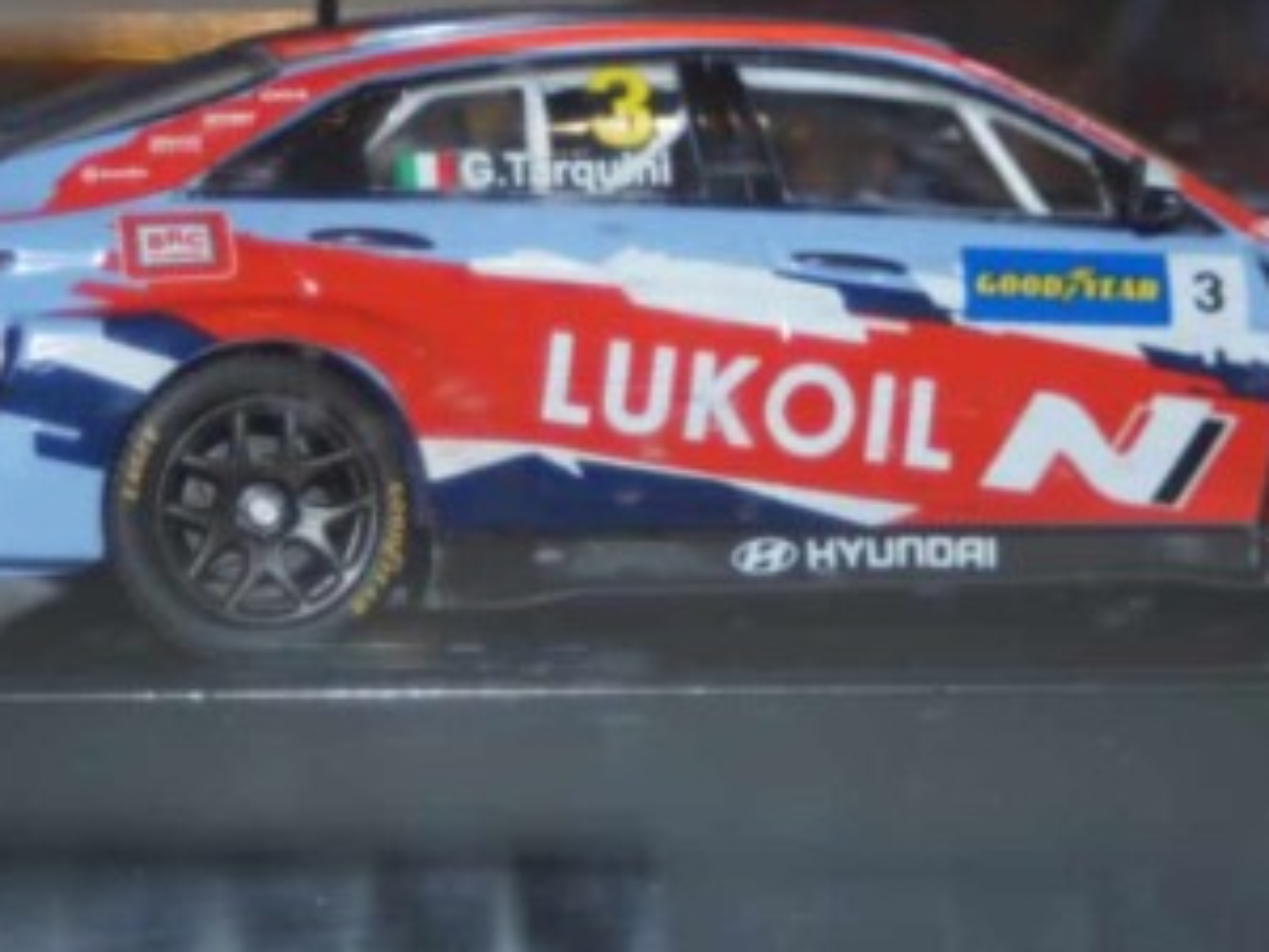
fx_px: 6342
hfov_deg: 11.4
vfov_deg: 8.6
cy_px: 478
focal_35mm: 173
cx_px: 673
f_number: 5.6
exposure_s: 1/60
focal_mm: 60
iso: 200
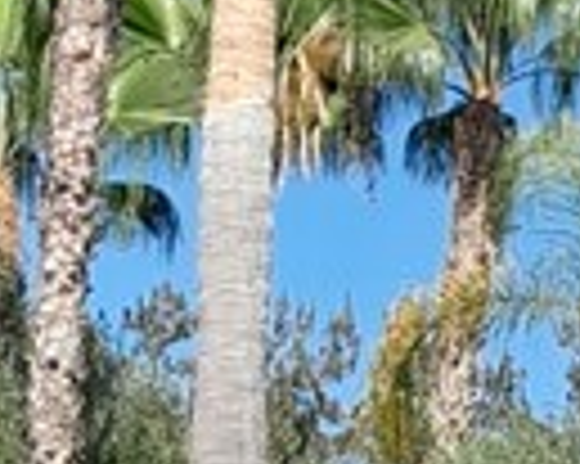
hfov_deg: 9.2
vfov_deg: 7.3
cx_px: 355
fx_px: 3585
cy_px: 730
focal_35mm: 209
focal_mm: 4
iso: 40
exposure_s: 1/442
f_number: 1.8
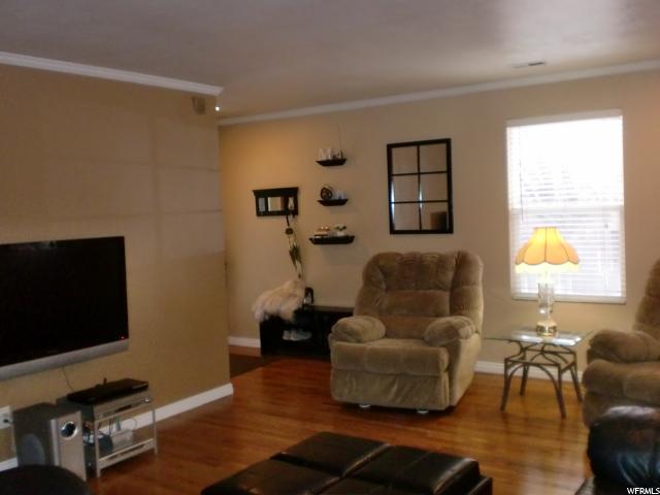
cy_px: 248
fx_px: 667
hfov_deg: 52.6
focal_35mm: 35
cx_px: 330
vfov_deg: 40.7
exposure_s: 1/60
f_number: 3.1
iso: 400
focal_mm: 6.3
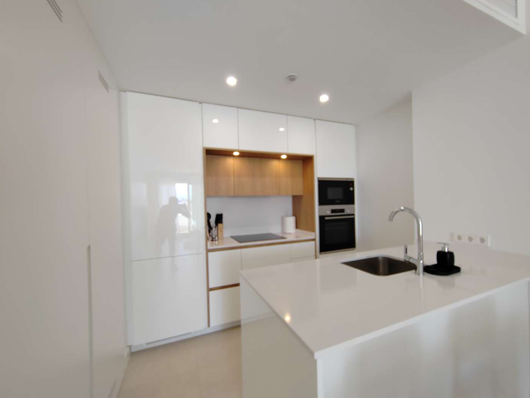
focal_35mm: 14
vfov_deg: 85.7
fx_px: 214
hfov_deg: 102.0
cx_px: 269
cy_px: 205
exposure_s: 1/50
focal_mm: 2.16
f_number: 2.2
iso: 160
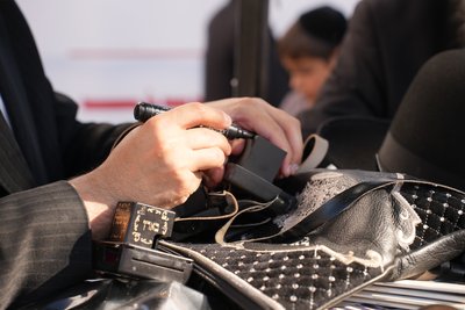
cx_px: 232
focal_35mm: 75
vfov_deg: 18.2
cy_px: 155
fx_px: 969
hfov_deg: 27.0
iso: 80
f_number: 4.5
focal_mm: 75
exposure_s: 1/125
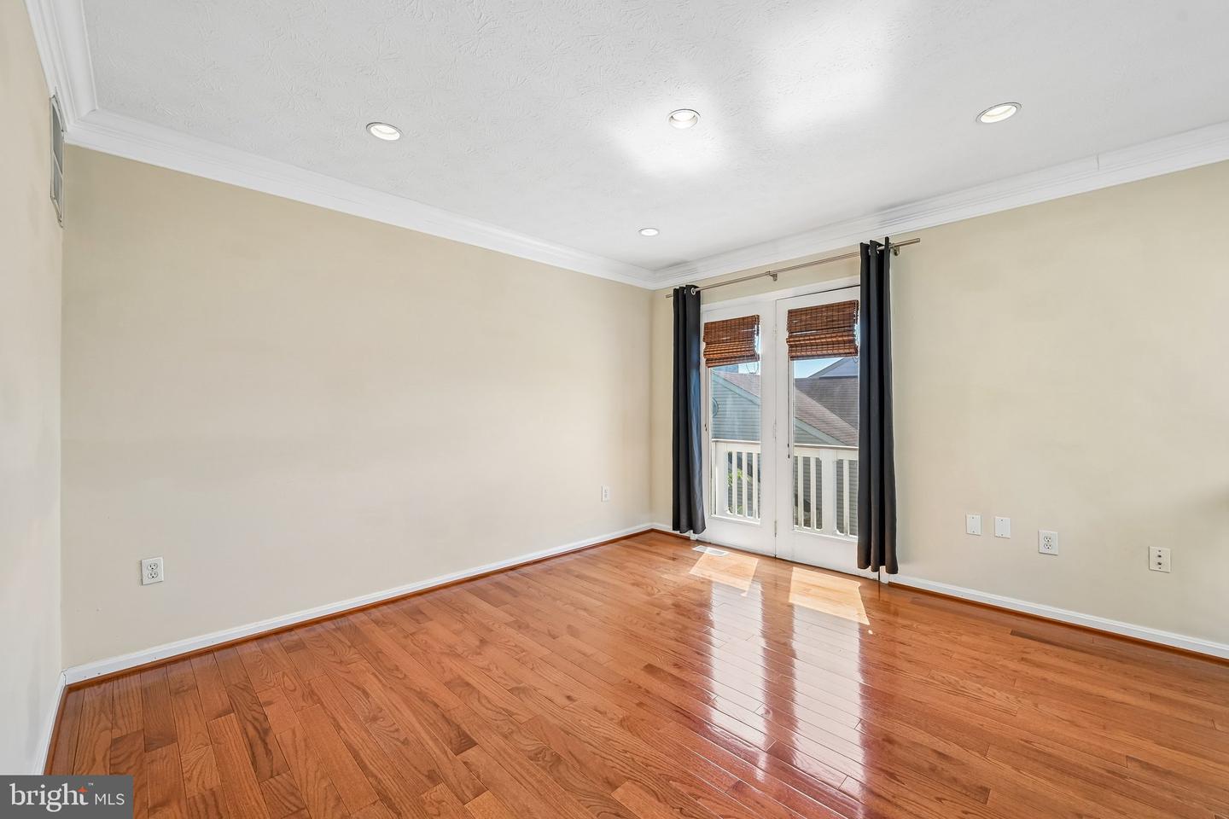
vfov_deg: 81.2
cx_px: 614
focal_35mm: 14
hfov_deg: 104.3
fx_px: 478
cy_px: 410
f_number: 8
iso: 100
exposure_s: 1/50
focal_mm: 14
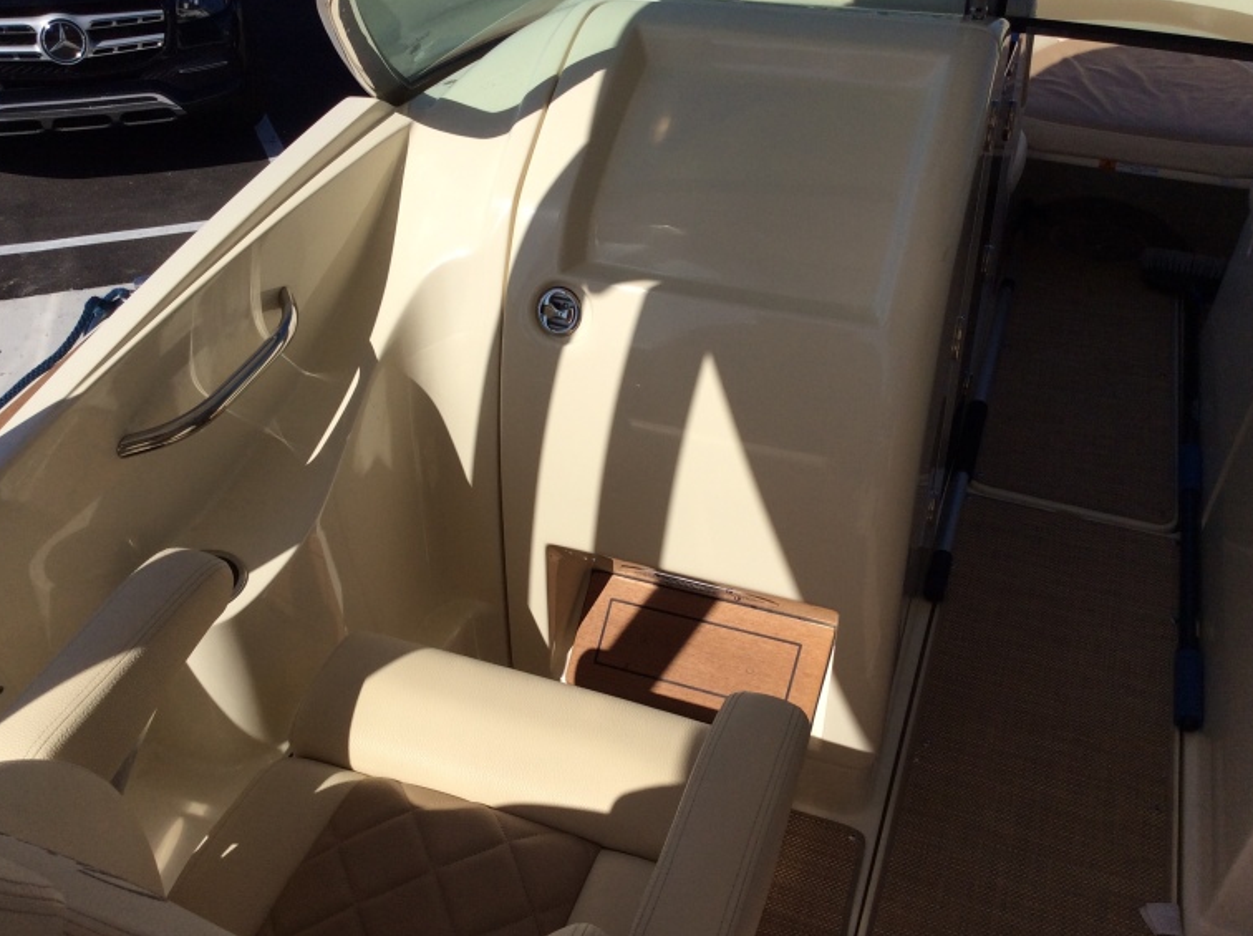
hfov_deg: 54.0
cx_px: 617
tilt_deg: -37.0
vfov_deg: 41.7
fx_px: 1229
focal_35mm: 34
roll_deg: +0.3
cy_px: 466
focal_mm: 3.3
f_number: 2.4
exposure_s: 1/3367
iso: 32
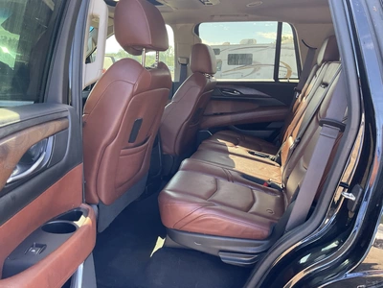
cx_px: 192
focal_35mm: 29
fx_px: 321
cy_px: 144
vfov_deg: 48.2
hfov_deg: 61.7
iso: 64
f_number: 1.8
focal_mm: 3
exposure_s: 1/122
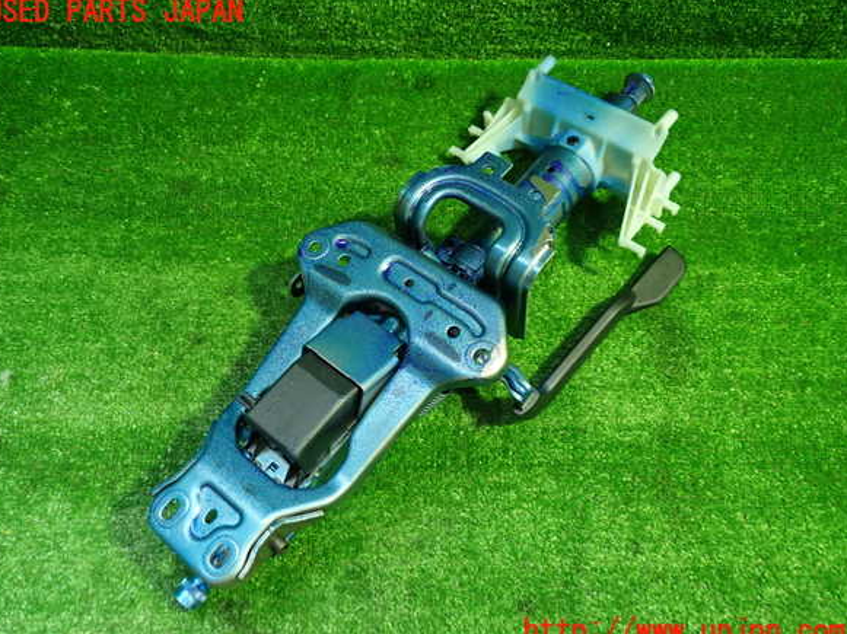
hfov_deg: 58.4
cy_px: 322
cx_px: 415
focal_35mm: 31
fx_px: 758
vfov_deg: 45.4
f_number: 2.3
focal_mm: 5.4
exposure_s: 1/30
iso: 250
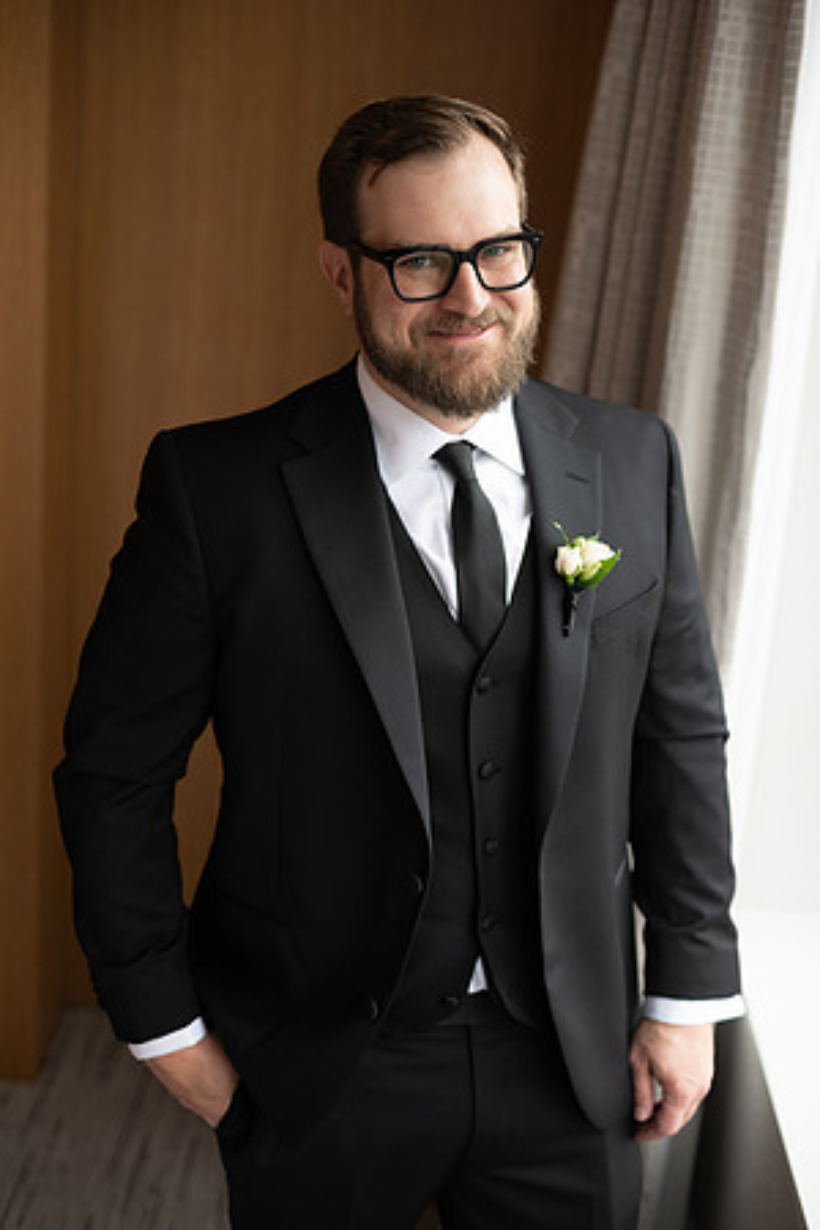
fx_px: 1708
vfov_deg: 39.6
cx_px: 410
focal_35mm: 50
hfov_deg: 27.0
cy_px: 615
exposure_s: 1/200
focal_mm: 50
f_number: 2.8
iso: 1250
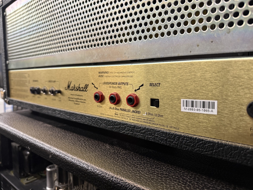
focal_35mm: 24
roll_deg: -1.2
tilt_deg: -4.5
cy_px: 95
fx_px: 175
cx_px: 126
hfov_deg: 71.6
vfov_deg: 56.8
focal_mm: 6.76
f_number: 1.78
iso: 320
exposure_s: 1/50
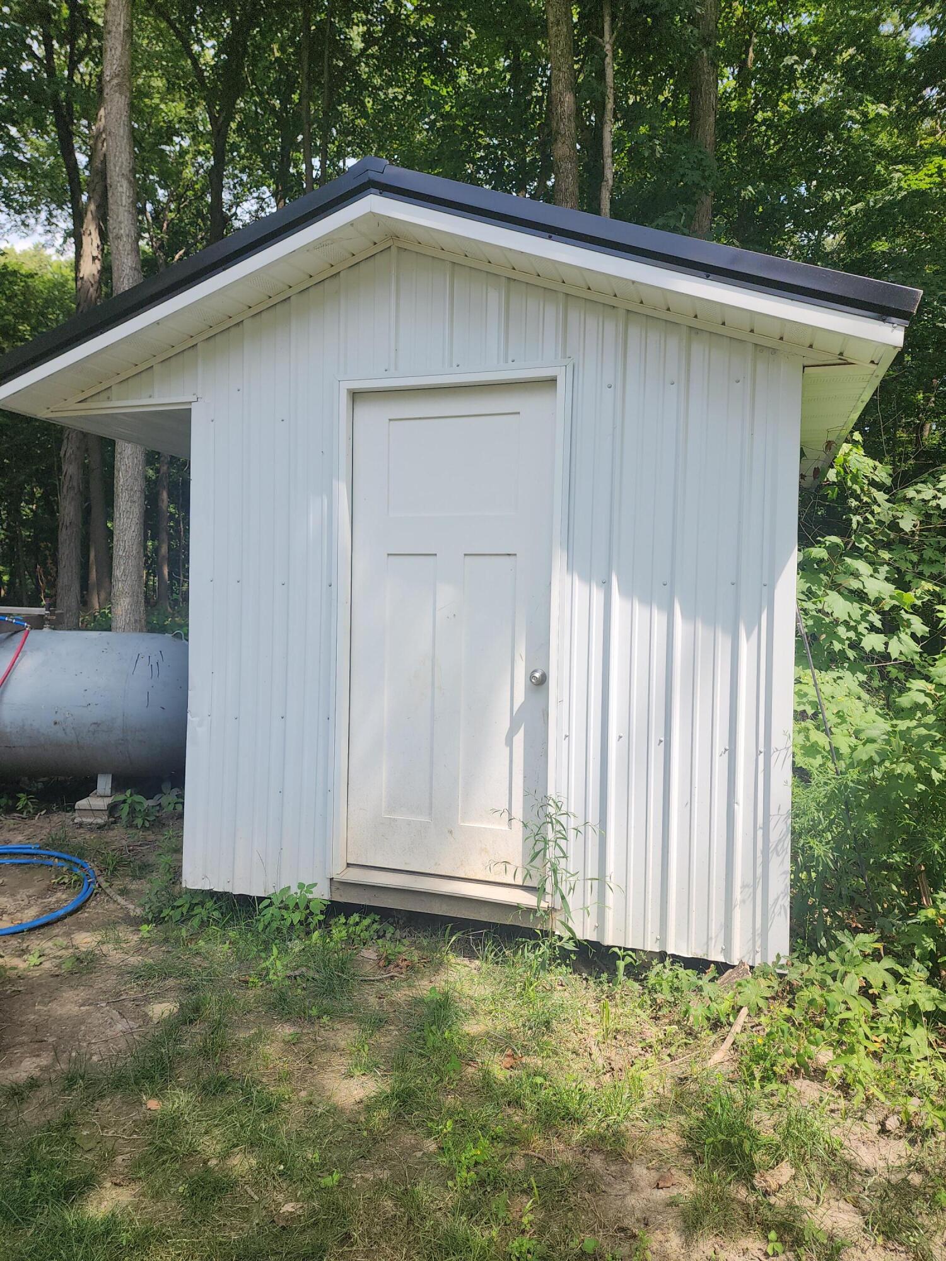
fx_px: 838
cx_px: 473
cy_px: 630
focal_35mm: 23
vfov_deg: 73.9
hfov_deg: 58.9
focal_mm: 6.4
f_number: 1.8
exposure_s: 1/410
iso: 12
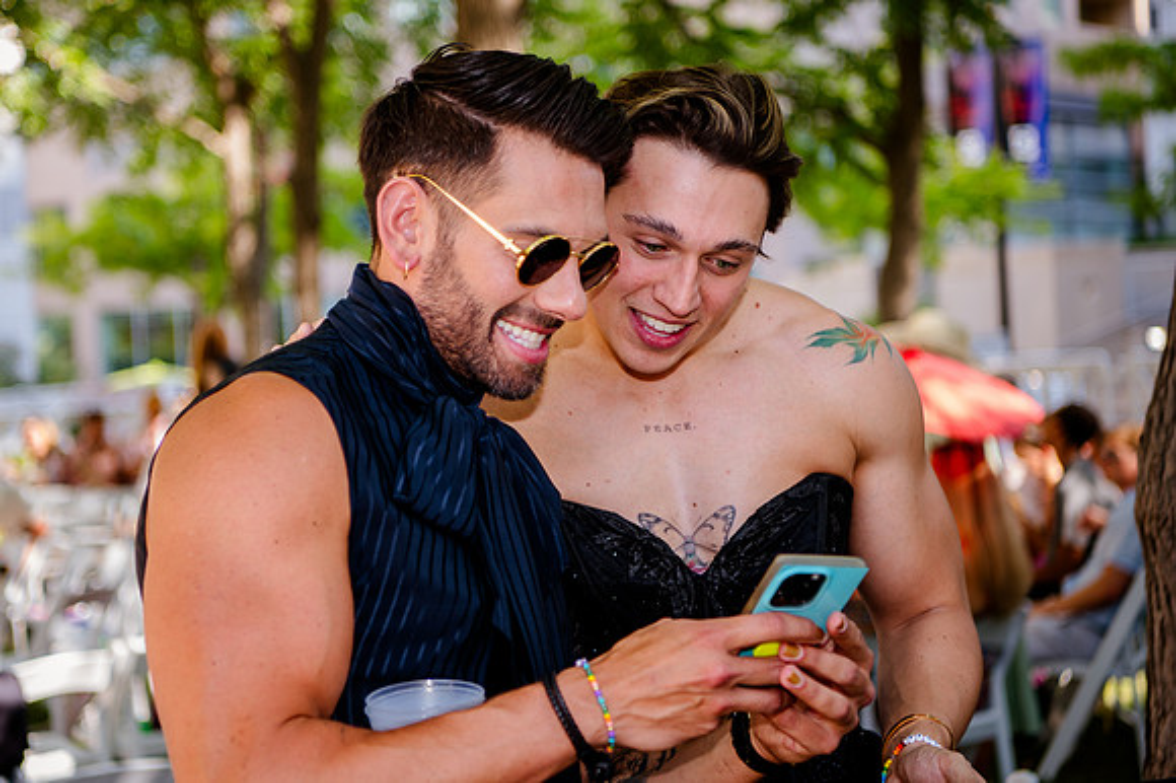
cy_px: 327
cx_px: 467
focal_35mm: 76
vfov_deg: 17.9
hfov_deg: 26.6
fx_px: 2482
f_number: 2.8
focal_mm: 62
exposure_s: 1/125
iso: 200
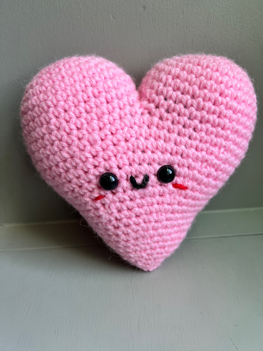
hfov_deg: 53.1
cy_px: 176
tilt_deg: -27.3
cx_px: 132
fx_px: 263
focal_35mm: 26
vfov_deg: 67.3
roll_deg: +3.1
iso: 50
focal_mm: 5.7
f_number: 1.5
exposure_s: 1/121
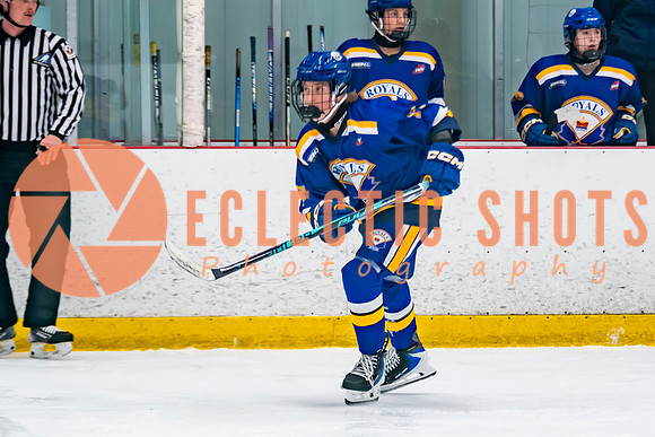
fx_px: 5379
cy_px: 277
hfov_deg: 7.0
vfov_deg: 4.7
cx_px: 363
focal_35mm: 296
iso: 1250
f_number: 2.8
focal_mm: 140
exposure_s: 1/640
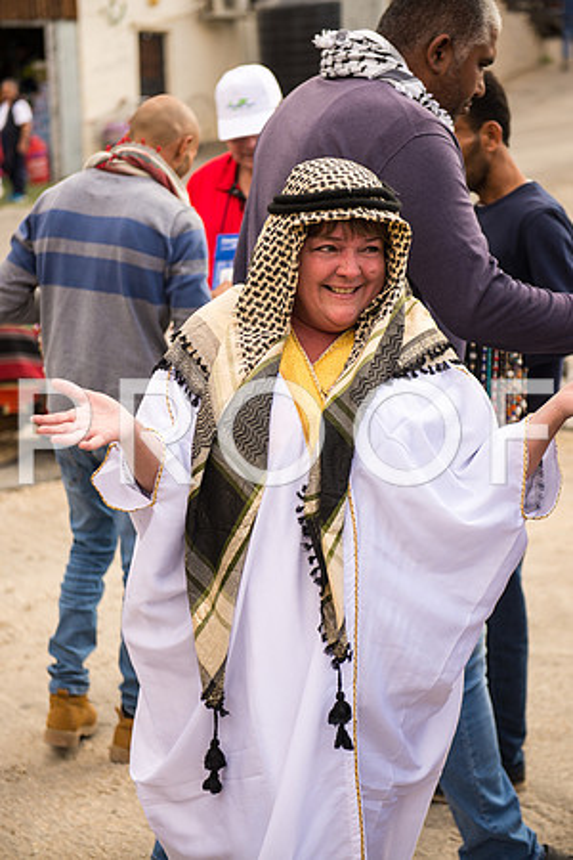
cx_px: 286
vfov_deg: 28.8
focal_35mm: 70
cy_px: 430
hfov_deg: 19.5
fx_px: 1671
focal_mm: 70
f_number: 2.8
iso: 200
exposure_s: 1/1250
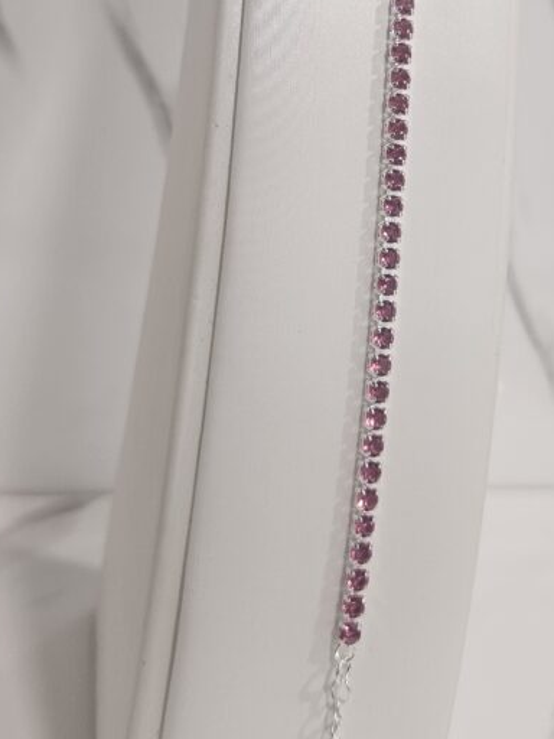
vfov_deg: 40.2
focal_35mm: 46
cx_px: 332
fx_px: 982
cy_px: 196
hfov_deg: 31.4
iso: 160
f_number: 1.8
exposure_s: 1/100
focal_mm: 5.4
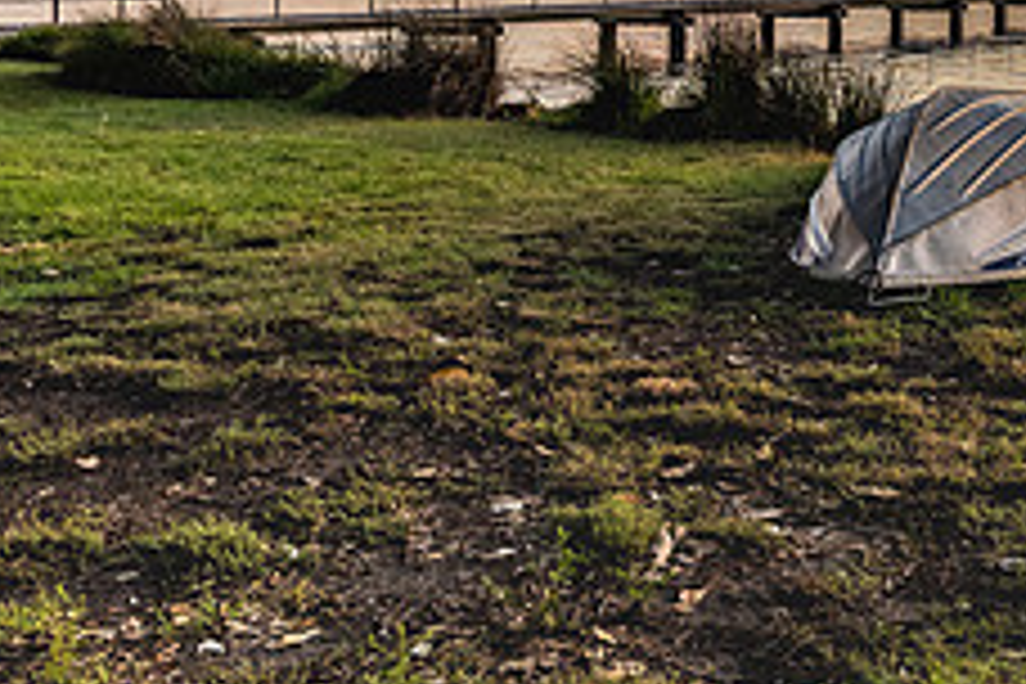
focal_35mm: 63
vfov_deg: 20.3
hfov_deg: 28.6
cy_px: -119
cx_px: 1160
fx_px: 1795
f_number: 8
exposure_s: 1/13
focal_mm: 16
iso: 50
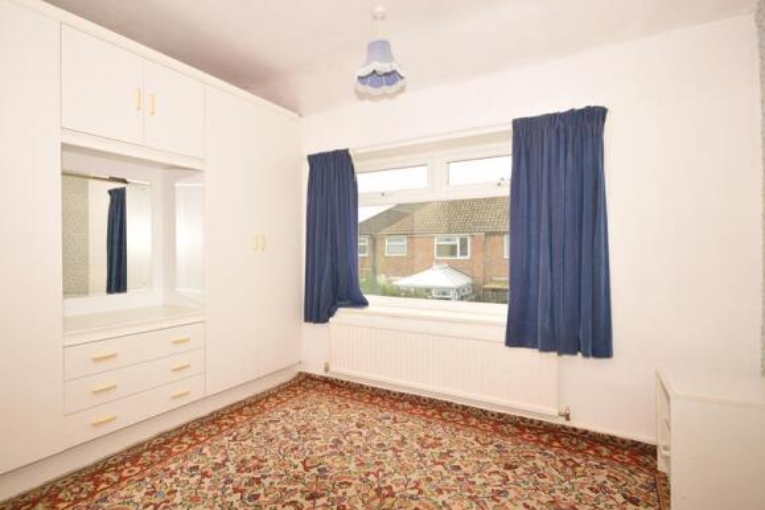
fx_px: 361
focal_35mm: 17
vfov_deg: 70.4
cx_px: 370
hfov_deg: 93.2
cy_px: 257
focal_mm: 10
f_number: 5.6
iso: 200
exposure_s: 1/125
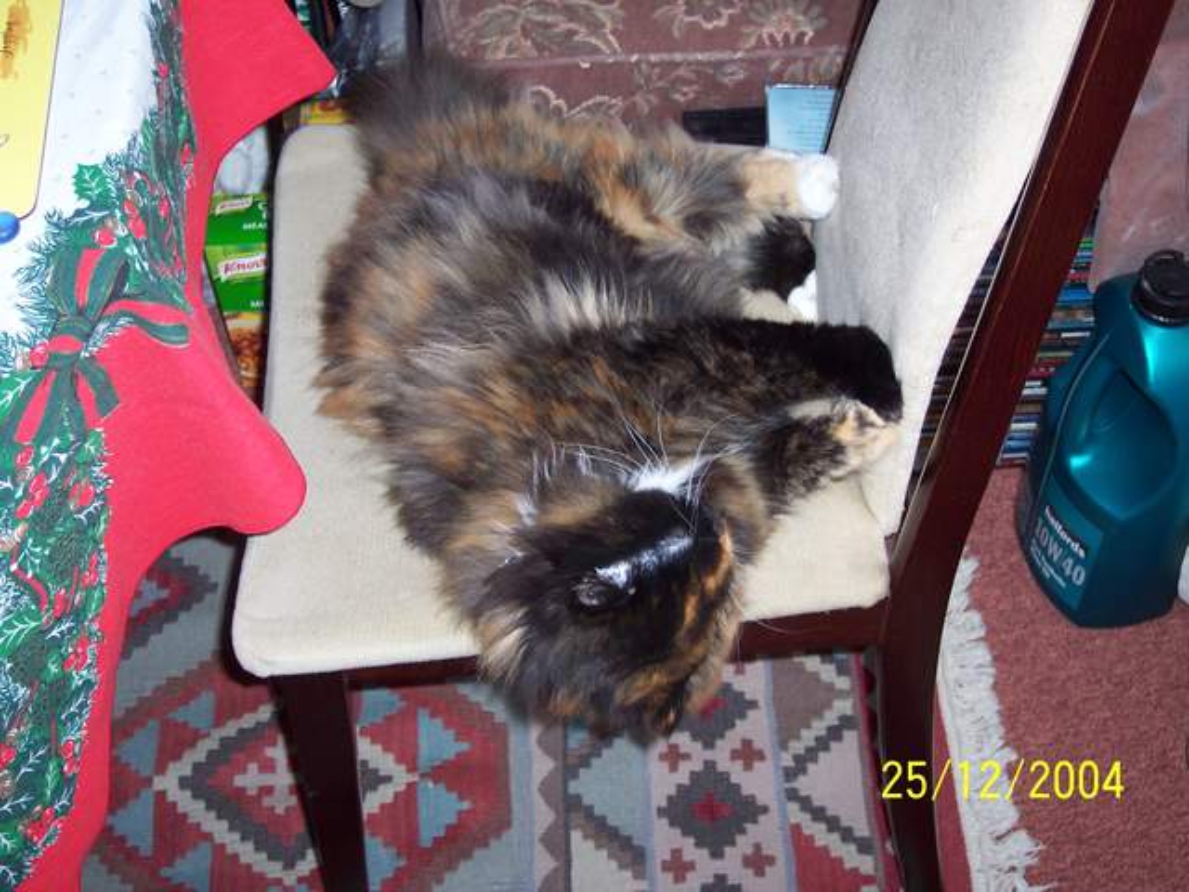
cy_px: 446
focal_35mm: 51
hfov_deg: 37.5
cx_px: 594
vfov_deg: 28.6
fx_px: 1752
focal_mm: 10.7
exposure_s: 1/30
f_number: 3.4
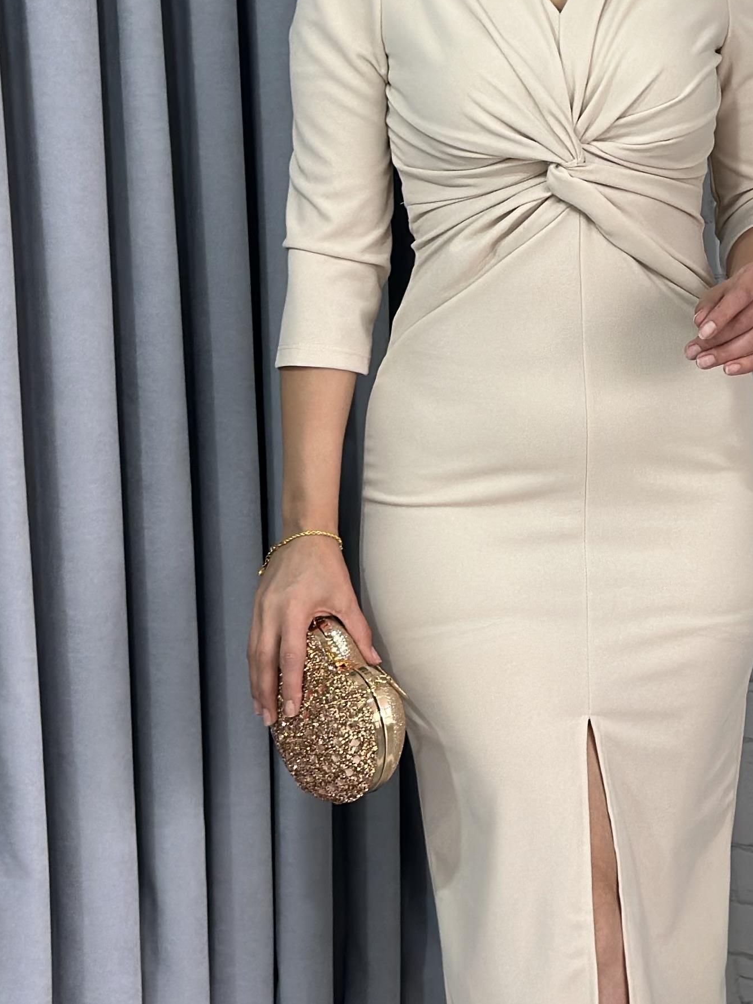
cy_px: 554
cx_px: 591
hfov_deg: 13.5
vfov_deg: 18.0
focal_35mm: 109
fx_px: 3161
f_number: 1.78
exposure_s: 1/130
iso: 80
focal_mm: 6.86
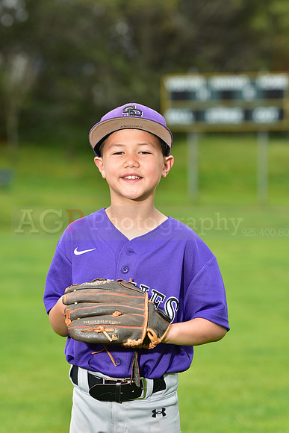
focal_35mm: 160
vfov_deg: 12.8
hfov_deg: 8.6
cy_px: 216
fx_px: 1925
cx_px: 144
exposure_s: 1/250
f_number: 5.6
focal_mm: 160
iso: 400
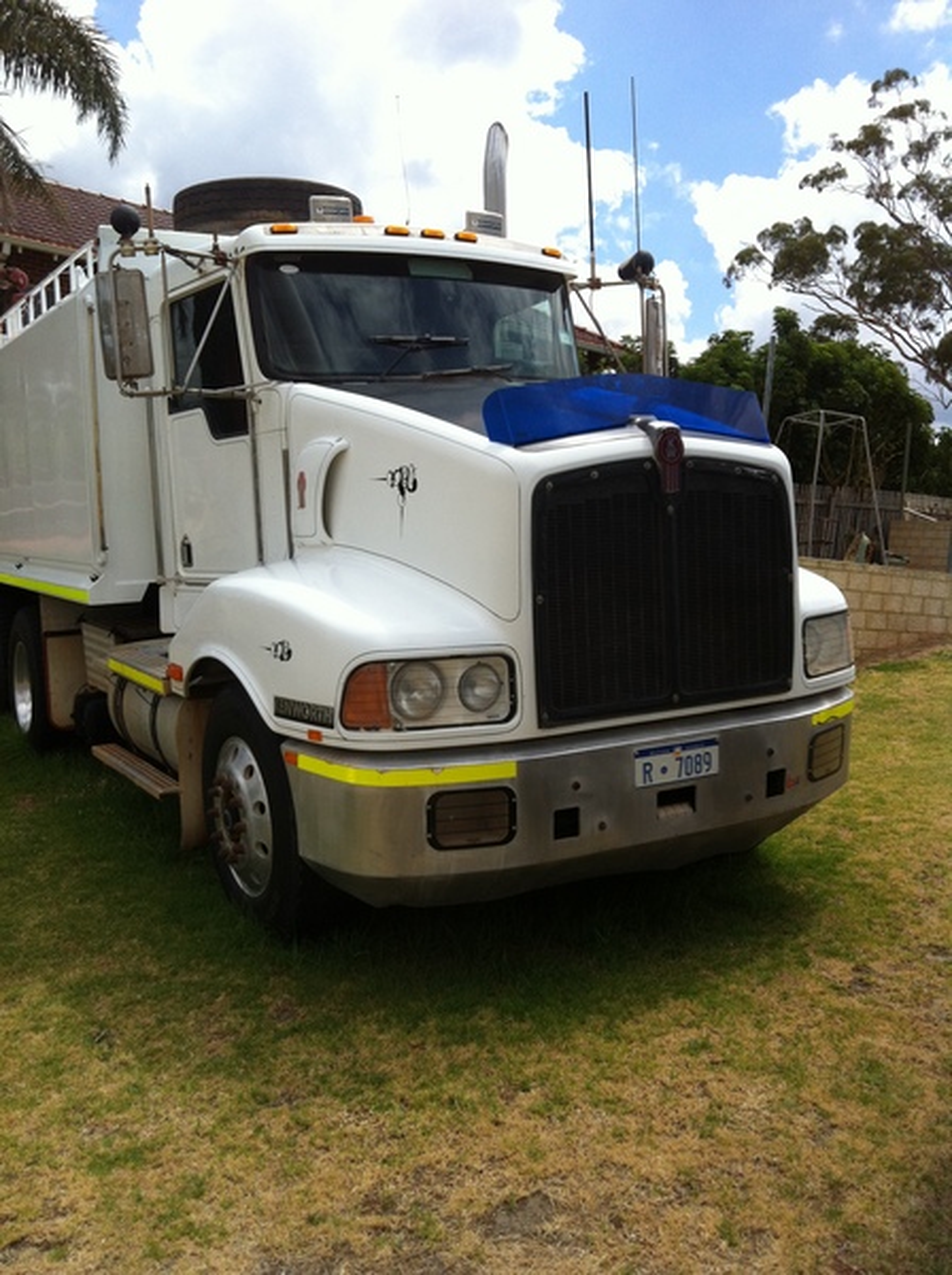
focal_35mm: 35
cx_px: 476
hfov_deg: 40.6
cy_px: 638
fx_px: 1287
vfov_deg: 52.7
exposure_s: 1/1508
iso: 80
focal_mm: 3.85
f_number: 2.8
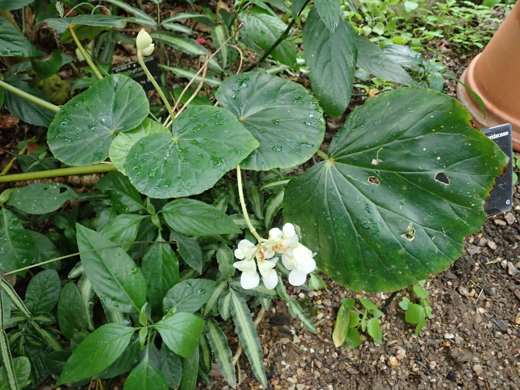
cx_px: 260
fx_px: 451
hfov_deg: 60.0
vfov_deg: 46.8
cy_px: 195
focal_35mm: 30
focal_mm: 5.5
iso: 400
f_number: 2.3
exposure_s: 1/125
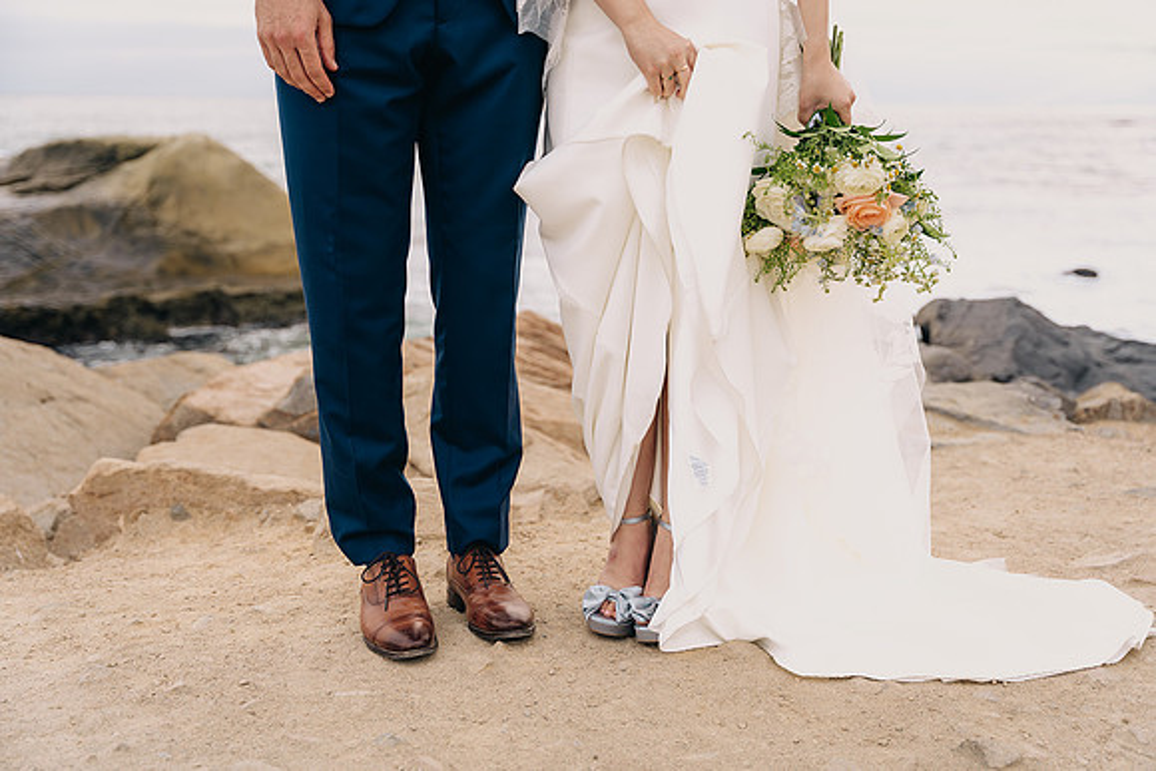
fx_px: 1368
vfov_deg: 31.5
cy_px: 386
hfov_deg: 45.8
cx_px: 578
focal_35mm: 43
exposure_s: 1/250
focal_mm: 42.1
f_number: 3.2
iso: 100
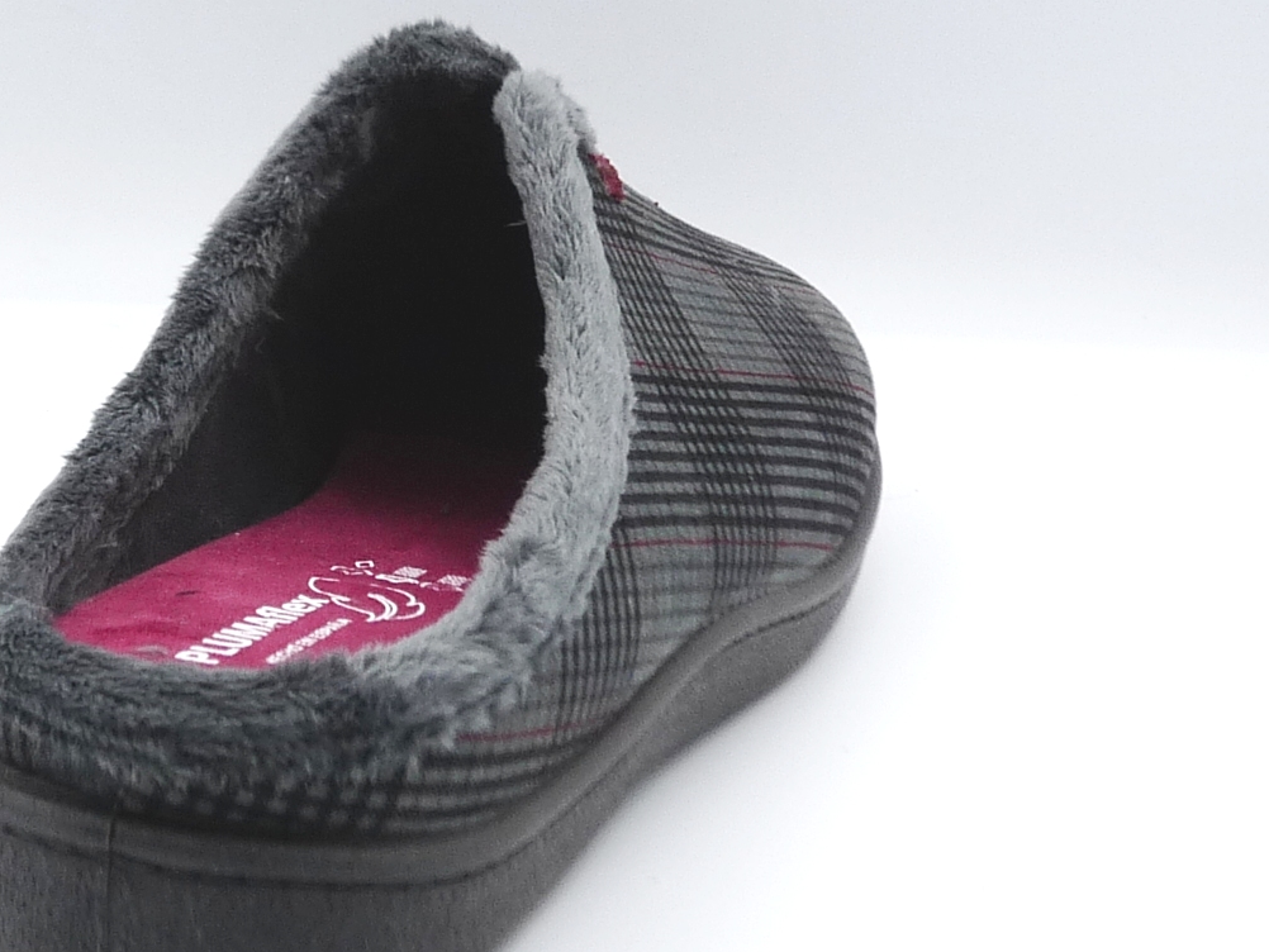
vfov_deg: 17.8
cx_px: 414
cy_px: 370
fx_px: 3043
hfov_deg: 23.4
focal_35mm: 83
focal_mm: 5.4
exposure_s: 1/160
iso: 100
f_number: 4
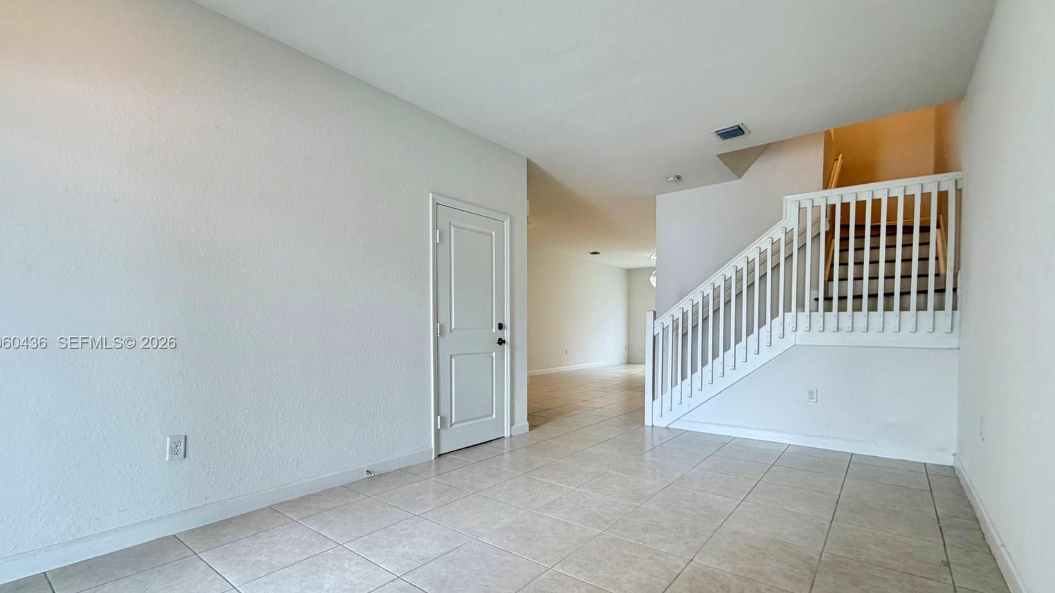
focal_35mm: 16
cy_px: 344
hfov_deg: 99.3
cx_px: 514
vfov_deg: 66.7
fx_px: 448
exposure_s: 1/60
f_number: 2.2
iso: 200
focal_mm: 2.22
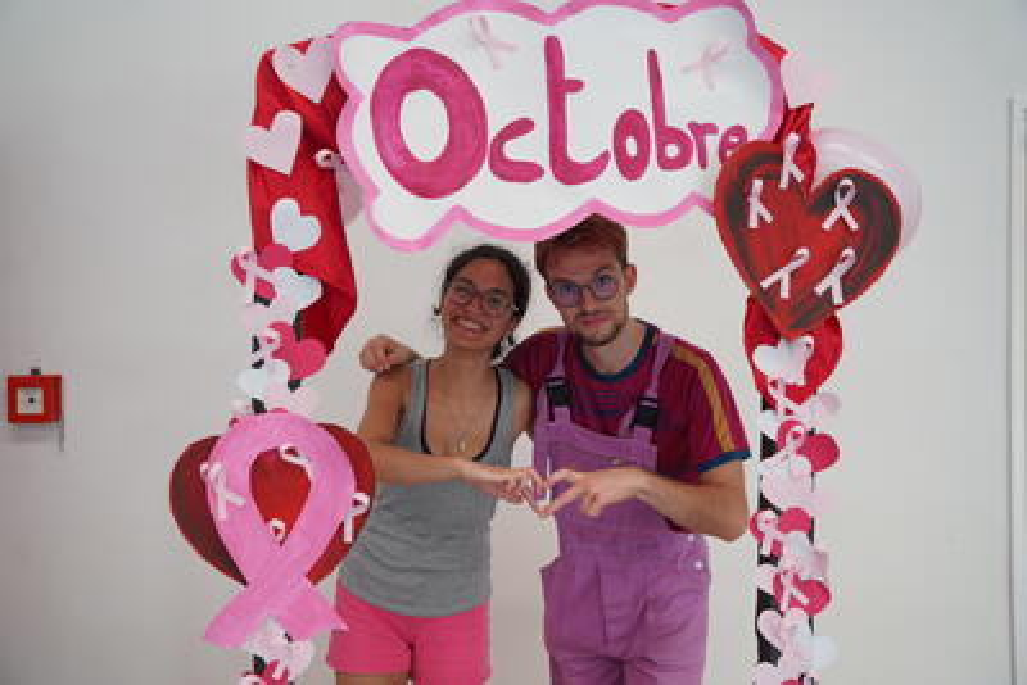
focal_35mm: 38
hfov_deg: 51.0
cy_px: 342
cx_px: 514
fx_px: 1076
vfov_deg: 35.3
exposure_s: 1/160
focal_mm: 37.7
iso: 500
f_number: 4
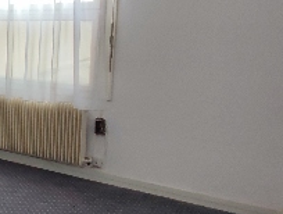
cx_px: -85
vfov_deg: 29.1
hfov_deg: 30.2
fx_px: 410
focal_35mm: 50
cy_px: 75
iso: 168
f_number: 2.2
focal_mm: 1.65
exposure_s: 1/33
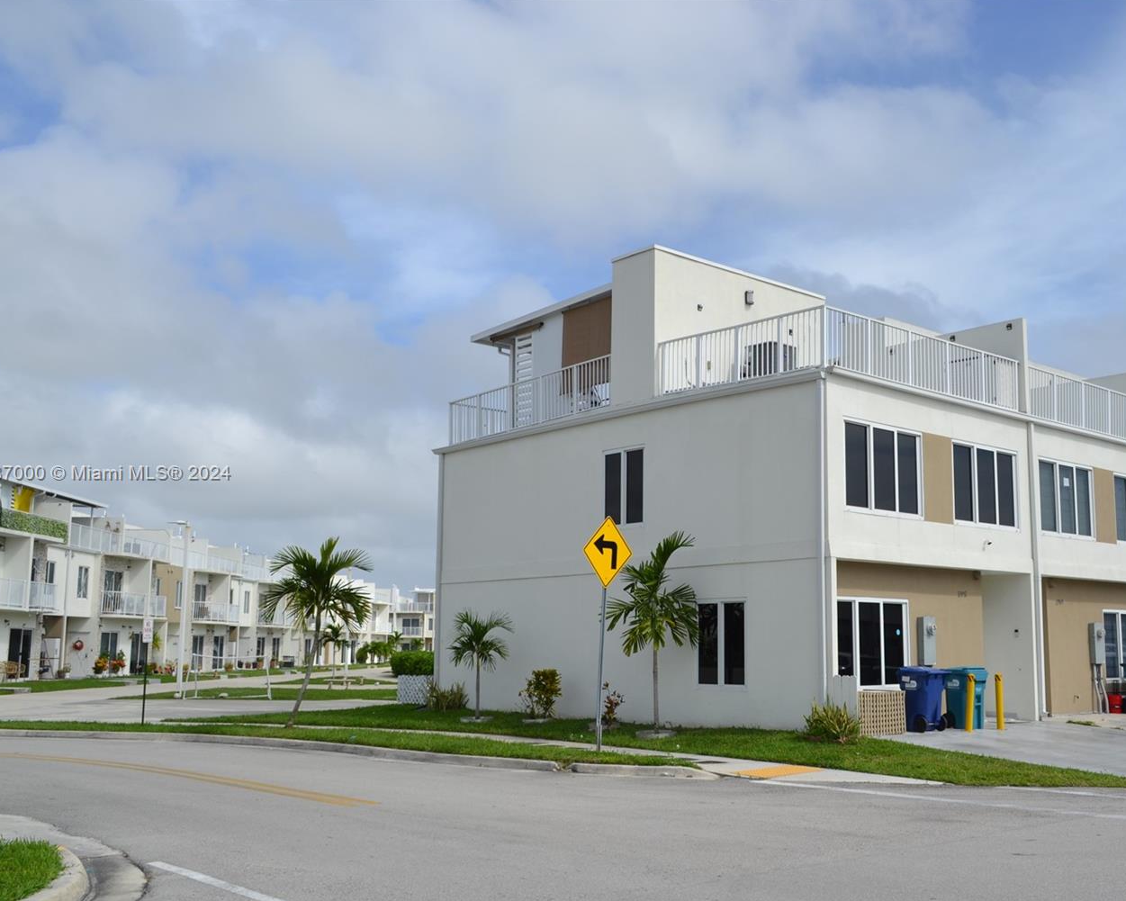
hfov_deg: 50.0
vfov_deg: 41.1
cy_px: 474
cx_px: 662
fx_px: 1200
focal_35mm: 36
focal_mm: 20
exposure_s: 1/320
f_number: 9
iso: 100
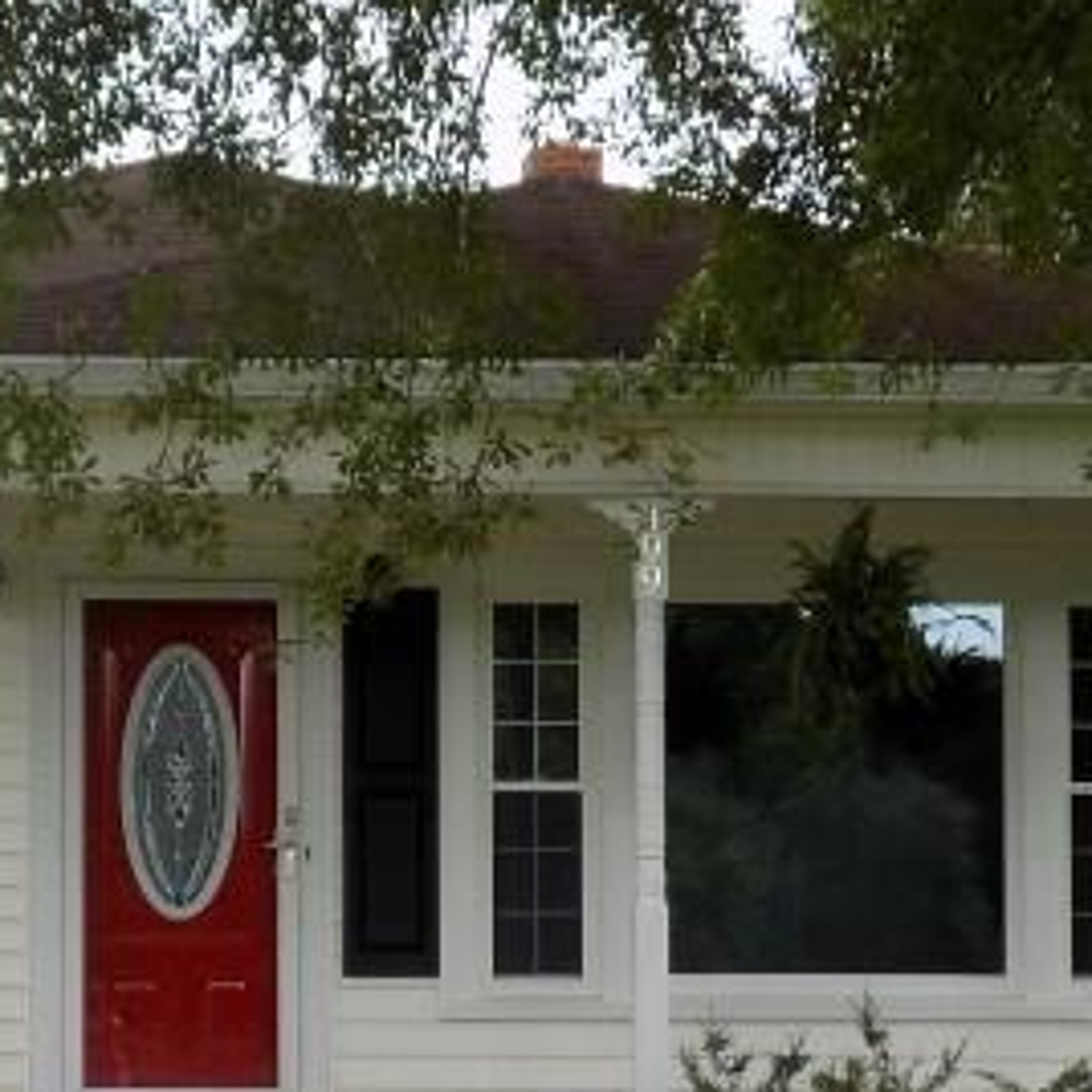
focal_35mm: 115
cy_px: 795
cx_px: 212
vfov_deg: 15.1
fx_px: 4104
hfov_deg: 15.1
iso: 80
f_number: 3.4
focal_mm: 6.1
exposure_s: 1/250
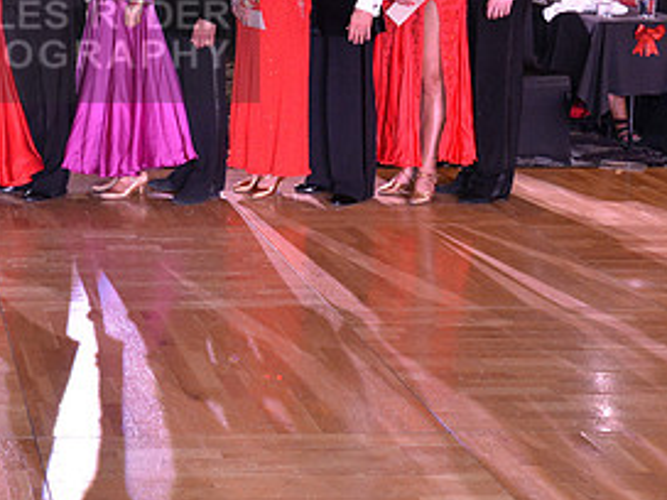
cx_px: -7
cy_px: 38
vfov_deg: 17.7
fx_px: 1580
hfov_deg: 22.8
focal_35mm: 82
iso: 2500
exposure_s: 1/250
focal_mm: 40
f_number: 5.6
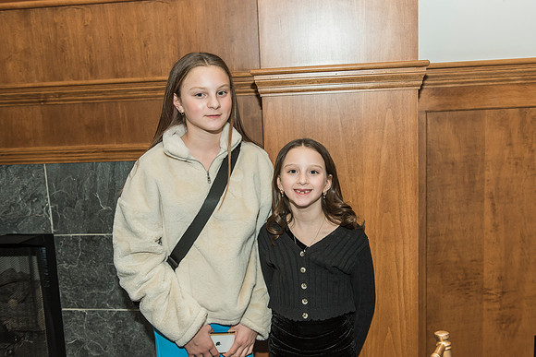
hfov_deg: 53.1
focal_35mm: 36
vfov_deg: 36.9
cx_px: 268
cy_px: 178
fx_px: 536
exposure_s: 1/100
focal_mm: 36
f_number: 4
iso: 1250
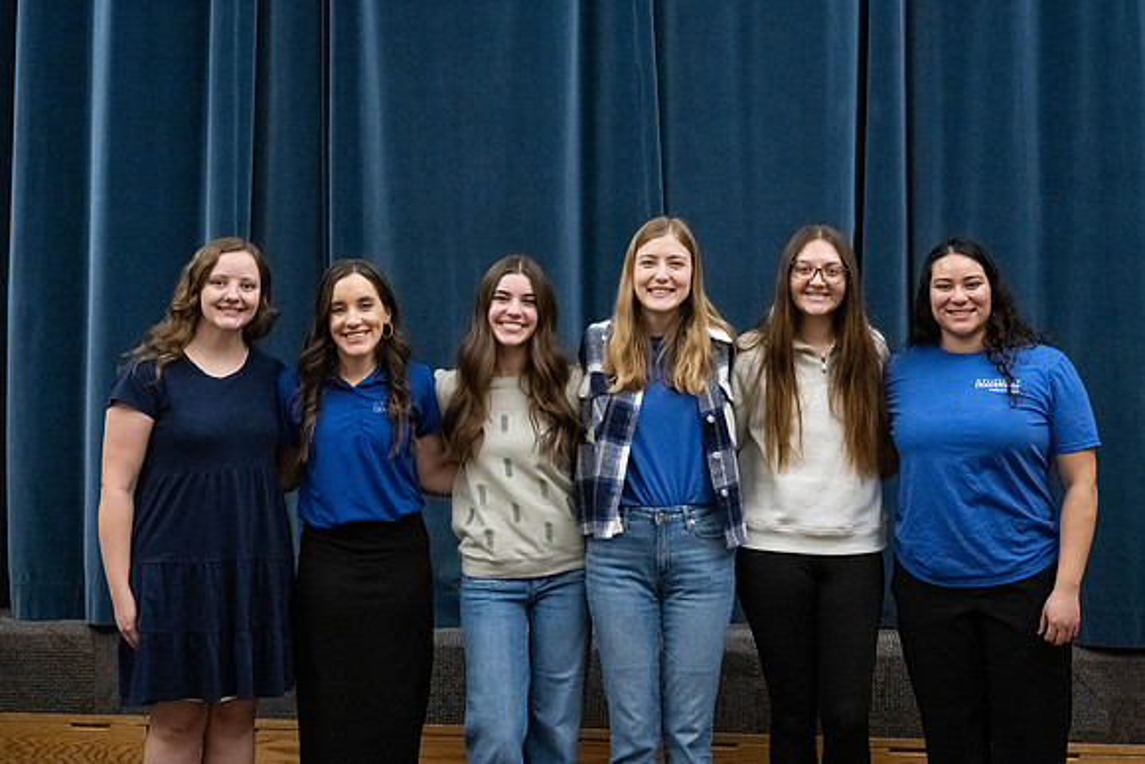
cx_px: 572
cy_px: 300
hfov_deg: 39.7
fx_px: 1584
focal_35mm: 50
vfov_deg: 27.1
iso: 5000
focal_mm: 41
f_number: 5
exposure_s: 1/320
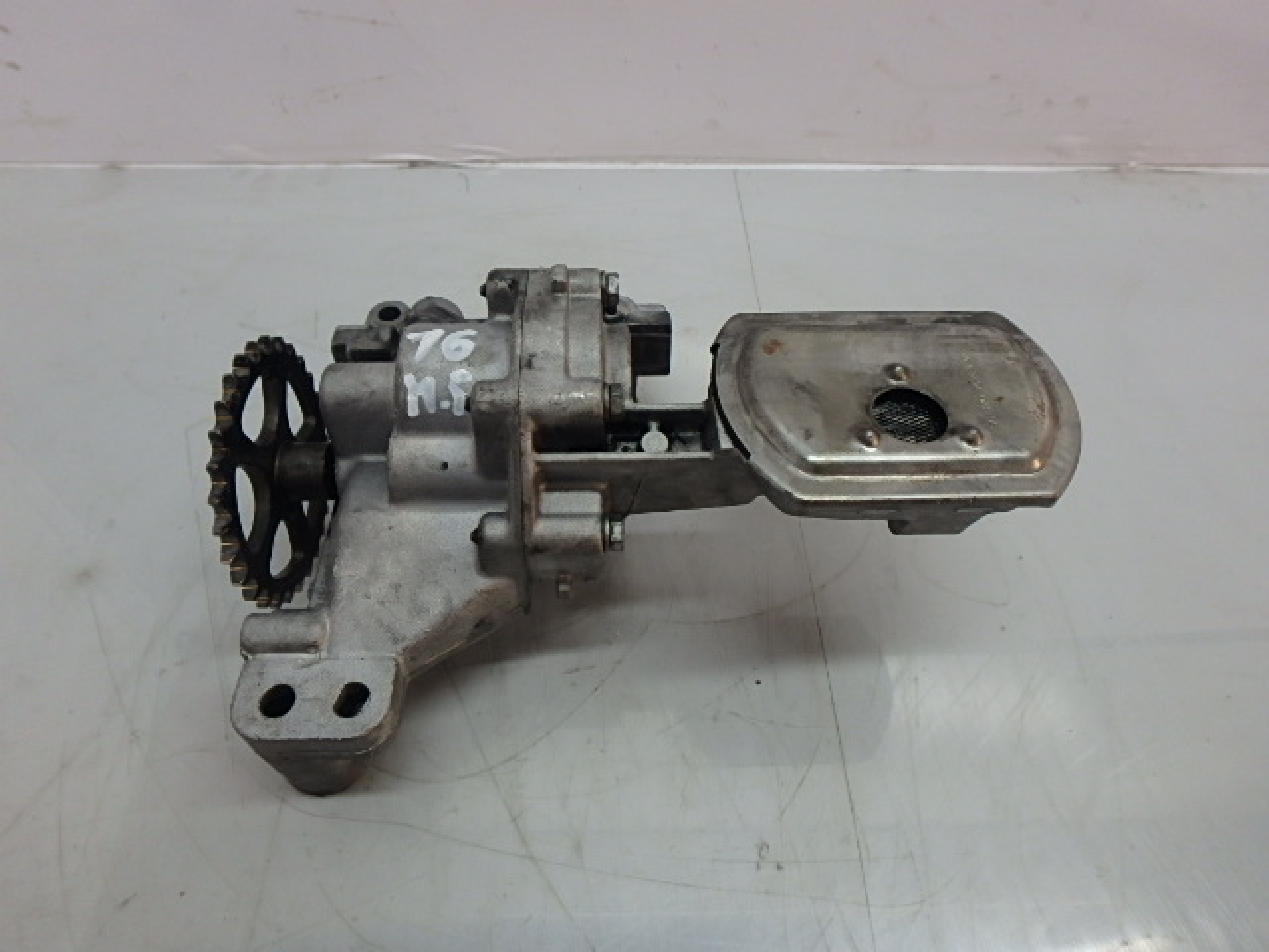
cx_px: 634
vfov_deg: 63.4
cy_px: 476
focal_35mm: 21
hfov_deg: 79.0
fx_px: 770
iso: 200
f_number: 3.5
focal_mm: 3.7
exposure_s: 1/60
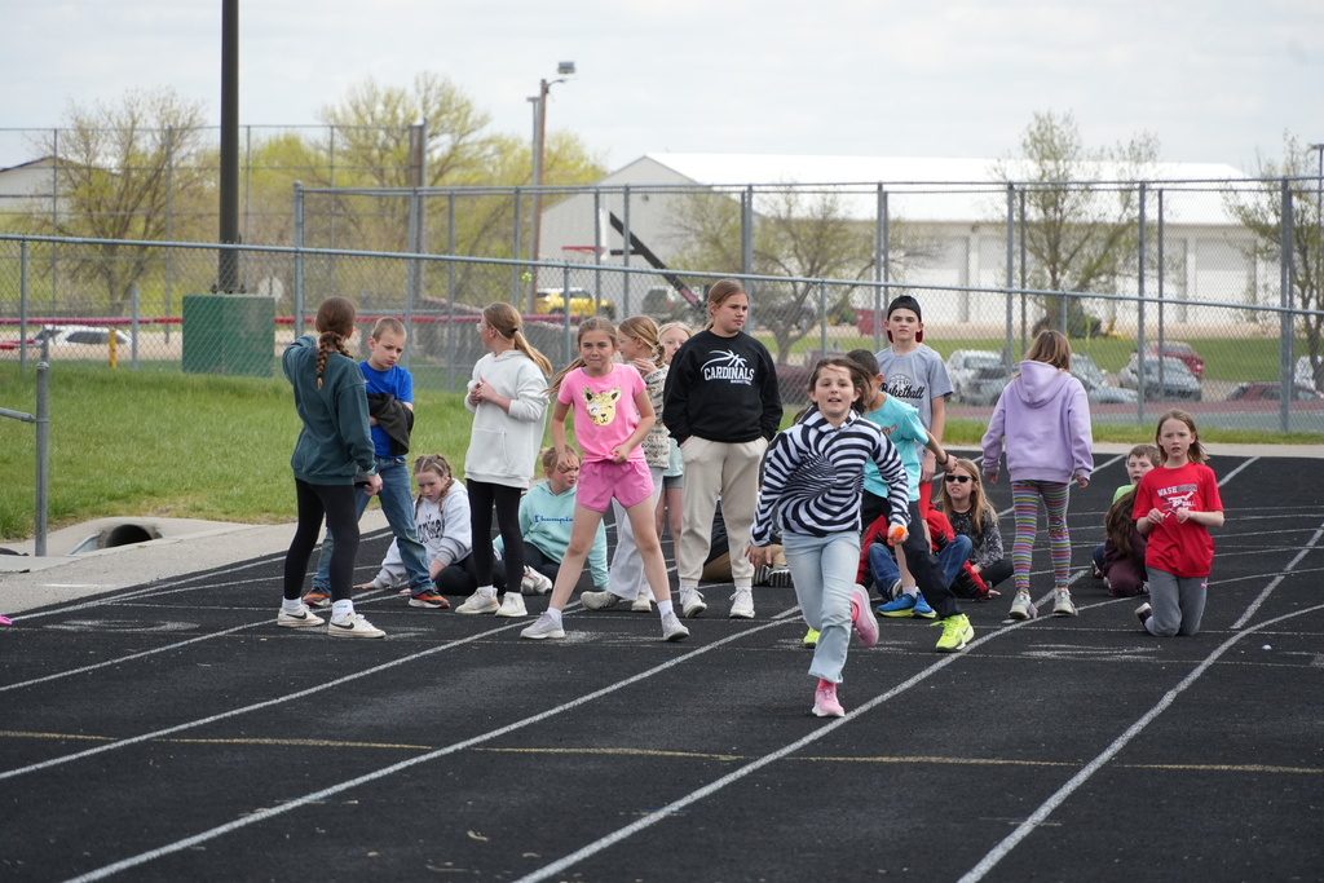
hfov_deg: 10.2
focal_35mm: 202
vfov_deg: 6.8
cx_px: 662
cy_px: 442
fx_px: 7448
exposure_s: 1/2000
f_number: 5.6
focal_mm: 135
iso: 800
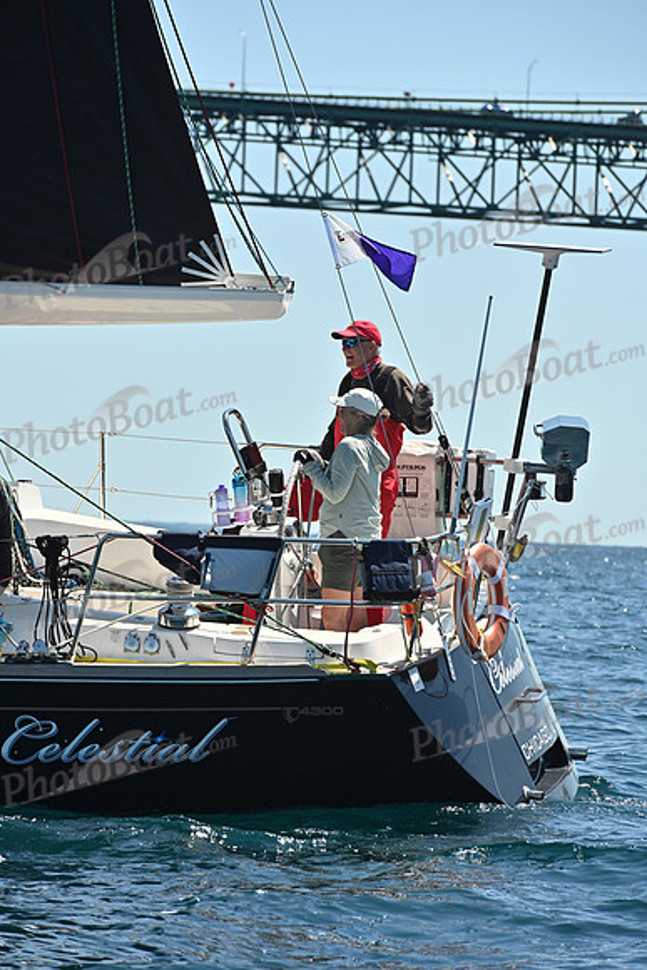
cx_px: 324
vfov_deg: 10.3
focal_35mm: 200
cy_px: 485
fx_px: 5388
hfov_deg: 6.9
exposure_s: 1/1000
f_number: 8
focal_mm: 200
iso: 320
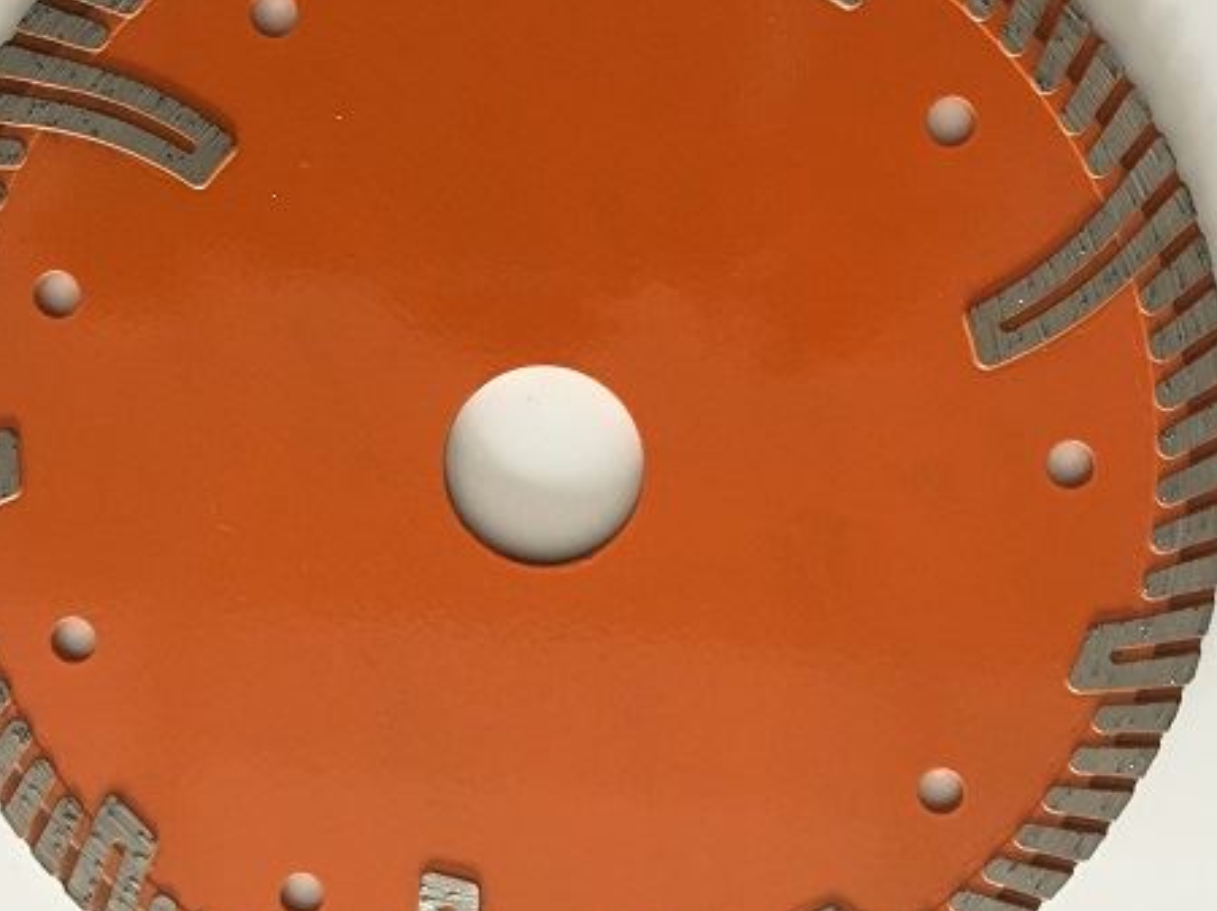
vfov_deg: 31.5
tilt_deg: -80.8
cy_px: 415
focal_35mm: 46
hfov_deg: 41.2
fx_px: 1616
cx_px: 563
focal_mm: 4.15
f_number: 2.2
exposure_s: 1/25
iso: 200
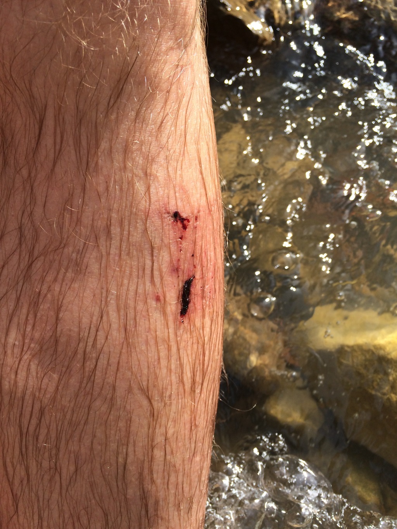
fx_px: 443
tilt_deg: -54.3
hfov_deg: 48.2
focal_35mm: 29
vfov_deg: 61.7
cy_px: 264
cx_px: 198
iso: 32
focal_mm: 4.15
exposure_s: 1/805
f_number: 2.2
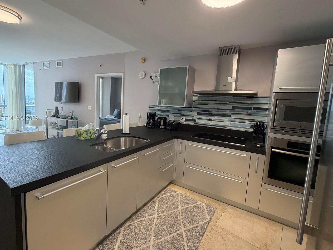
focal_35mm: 16
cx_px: 154
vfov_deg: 78.0
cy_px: 118
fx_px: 154
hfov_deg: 94.3
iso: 250
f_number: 2.2
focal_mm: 2.22
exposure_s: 1/120
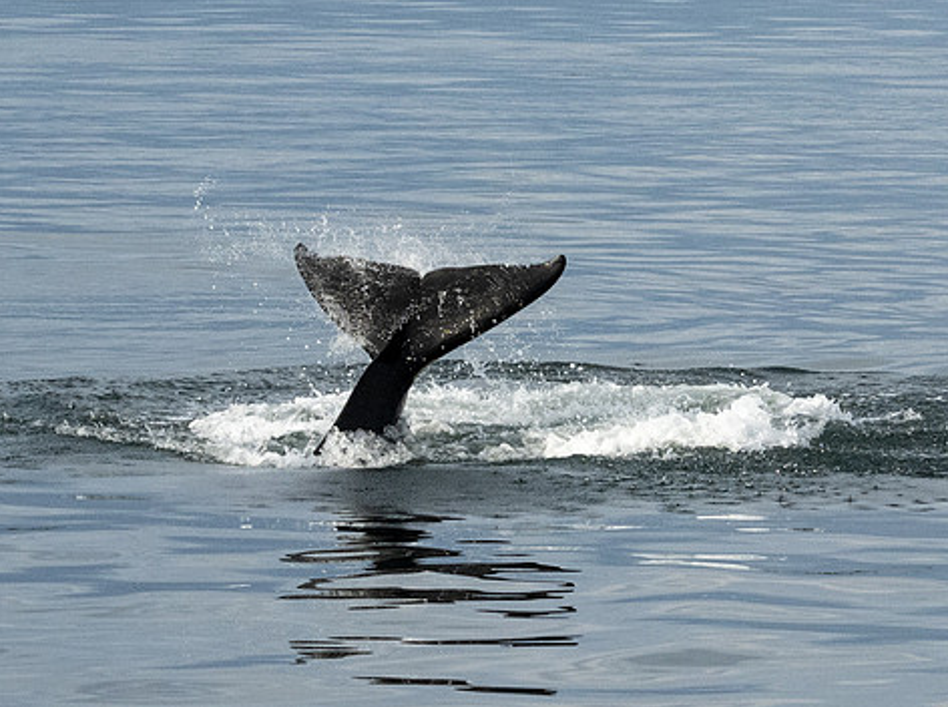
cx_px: 752
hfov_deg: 5.1
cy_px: 518
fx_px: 10714
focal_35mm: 392
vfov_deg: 3.8
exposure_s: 1/1000
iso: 720
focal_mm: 100
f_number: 11
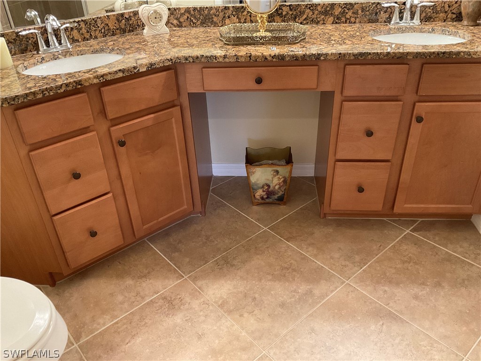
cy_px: 180
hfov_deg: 61.7
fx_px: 403
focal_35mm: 29
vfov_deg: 48.2
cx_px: 240
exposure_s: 1/60
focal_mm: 3
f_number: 1.8
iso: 200
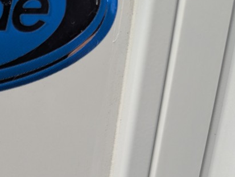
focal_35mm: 81
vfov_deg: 17.1
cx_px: -108
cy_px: 236
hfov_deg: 20.8
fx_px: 551
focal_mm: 6.81
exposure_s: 1/354
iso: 60
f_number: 1.85
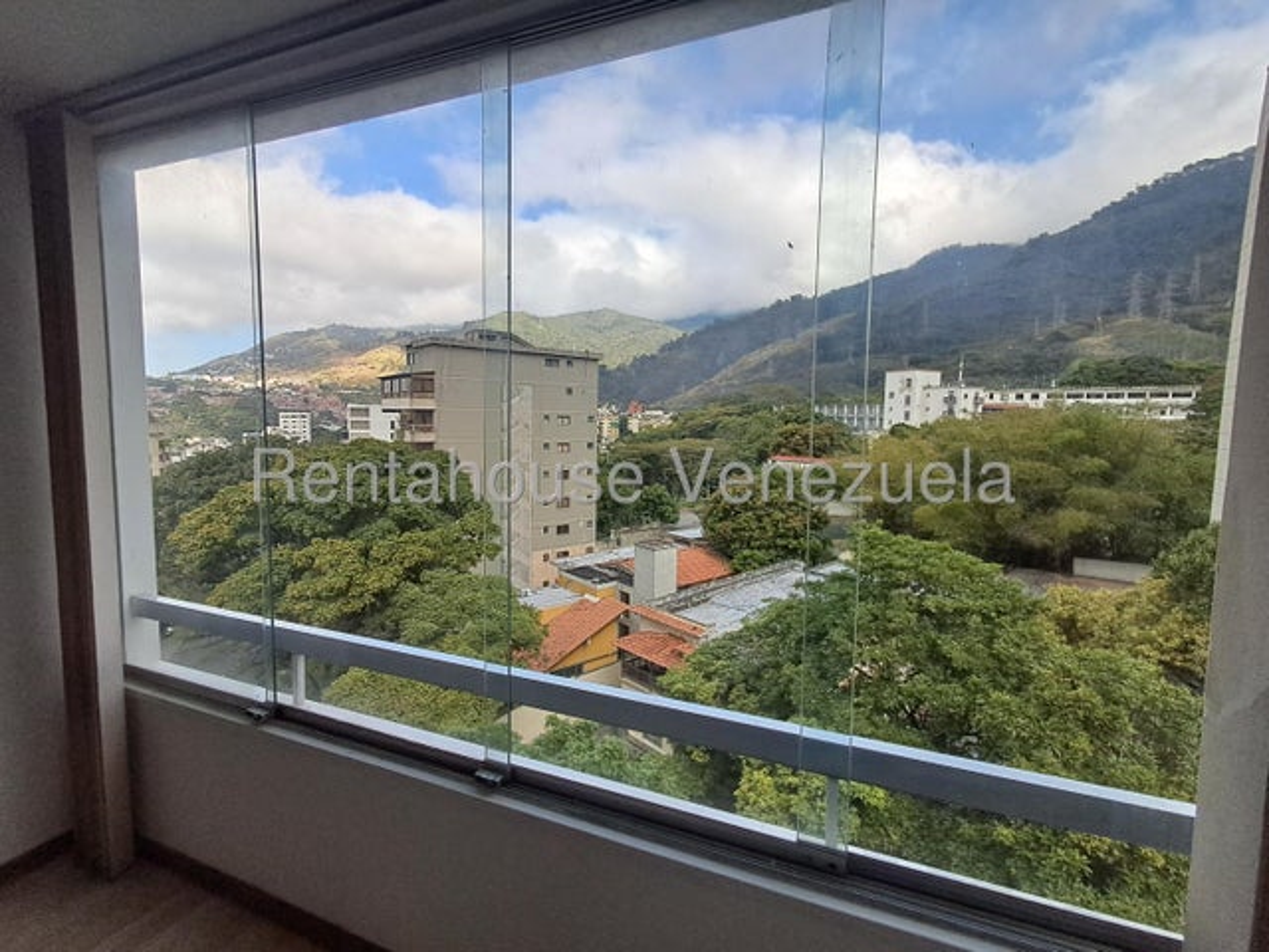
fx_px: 587
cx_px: 634
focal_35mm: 16
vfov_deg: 78.1
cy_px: 476
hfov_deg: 94.5
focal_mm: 1.64
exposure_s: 1/846
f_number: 2.2
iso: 40
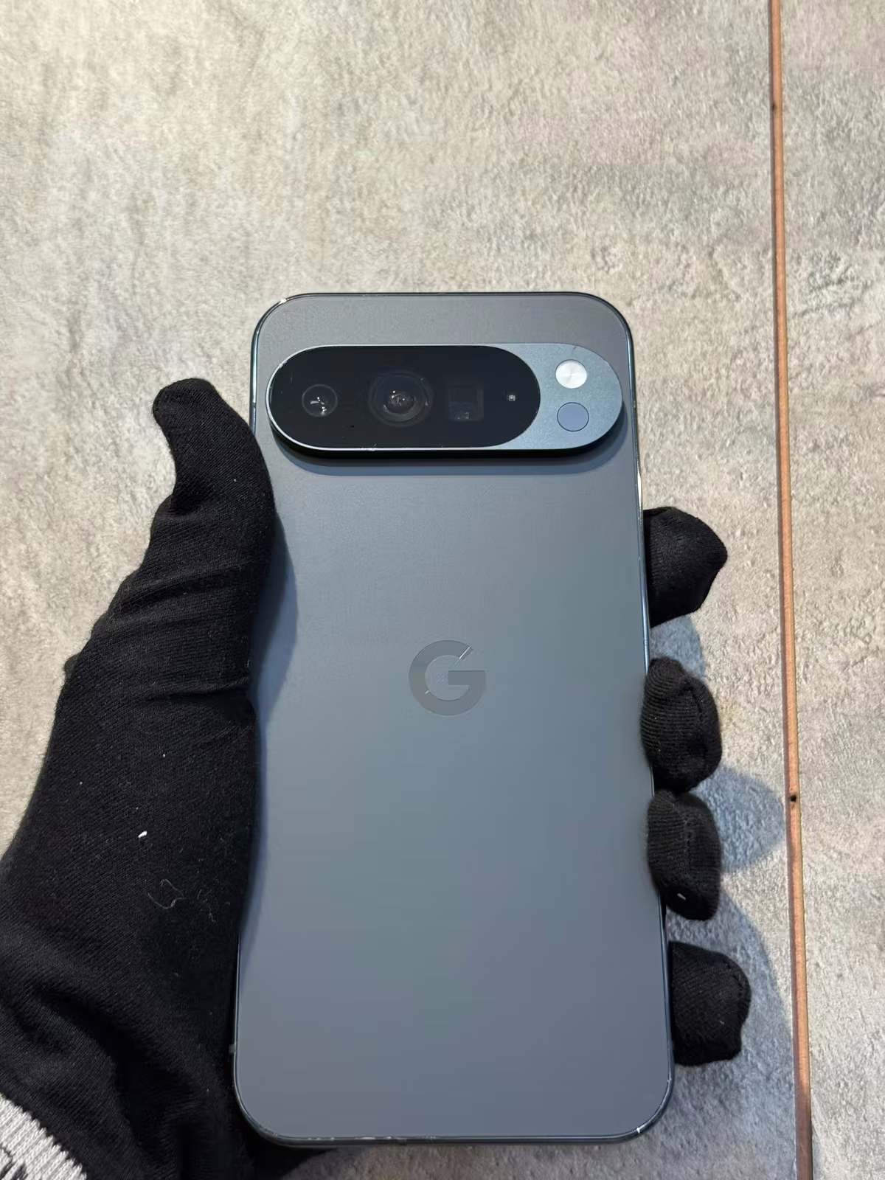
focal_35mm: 48
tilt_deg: +19.5
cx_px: 442
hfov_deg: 30.3
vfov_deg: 39.7
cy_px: 590
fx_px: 1636
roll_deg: -2.5
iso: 100
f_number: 1.78
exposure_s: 1/50
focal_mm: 6.76
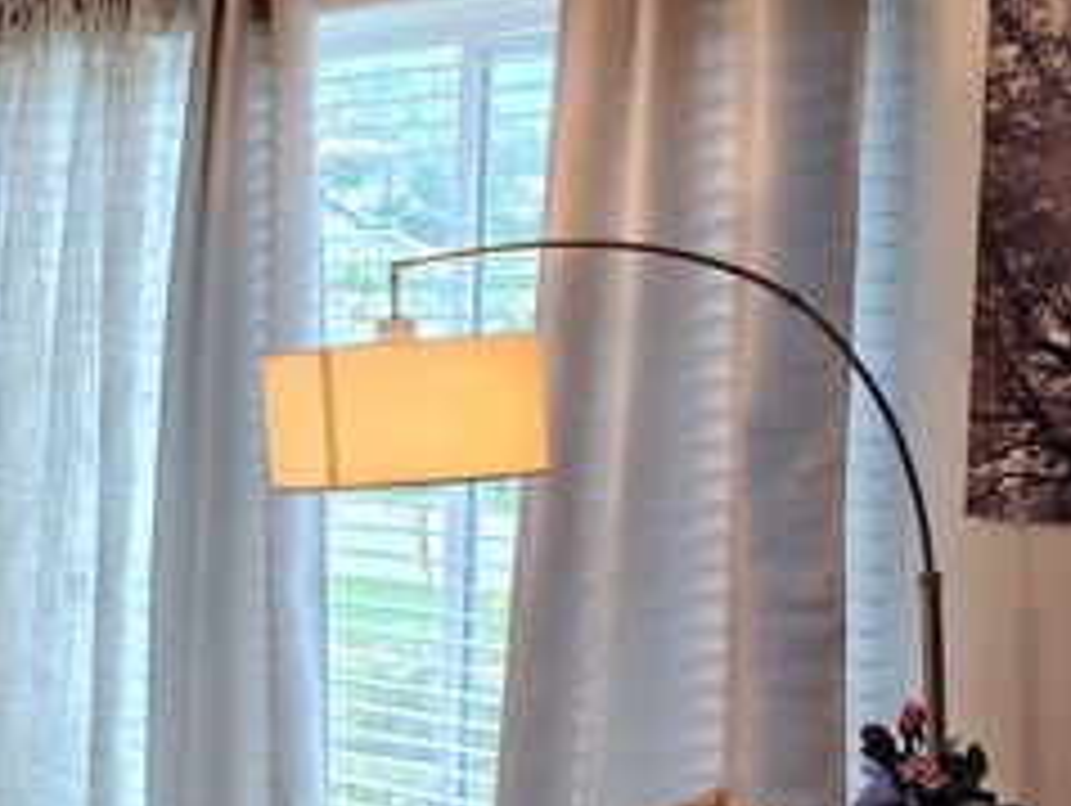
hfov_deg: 23.6
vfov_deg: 20.9
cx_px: -412
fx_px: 2168
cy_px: 581
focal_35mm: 70
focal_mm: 4.71
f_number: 1.7
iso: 267
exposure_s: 1/60
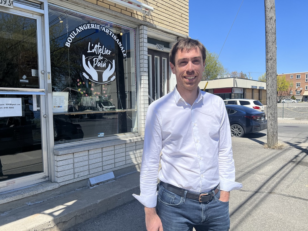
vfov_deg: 53.1
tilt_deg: -3.8
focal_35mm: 26
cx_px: 154
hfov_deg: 67.3
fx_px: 231
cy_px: 116
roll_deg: +1.5
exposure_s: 1/3831
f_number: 1.5
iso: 50
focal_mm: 5.7
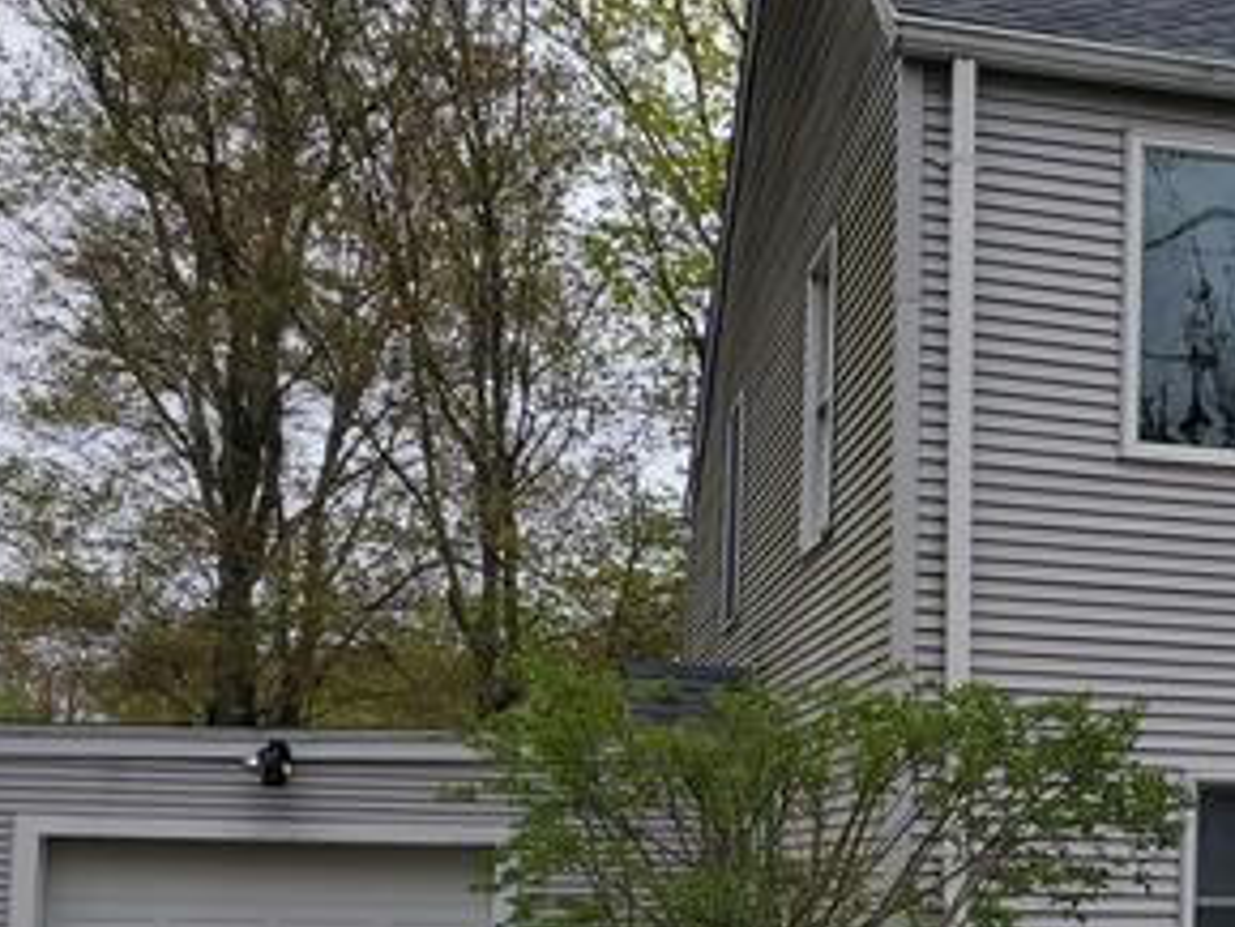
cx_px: 1203
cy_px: 756
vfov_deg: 24.0
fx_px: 2142
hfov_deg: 30.2
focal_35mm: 60
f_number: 2.4
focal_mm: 4.3
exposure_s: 1/239
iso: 50
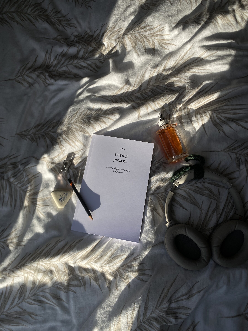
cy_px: 166
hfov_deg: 53.1
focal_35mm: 26
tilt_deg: -75.7
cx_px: 124
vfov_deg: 67.3
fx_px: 248
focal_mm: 4.25
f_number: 1.8
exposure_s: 1/2222
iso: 32
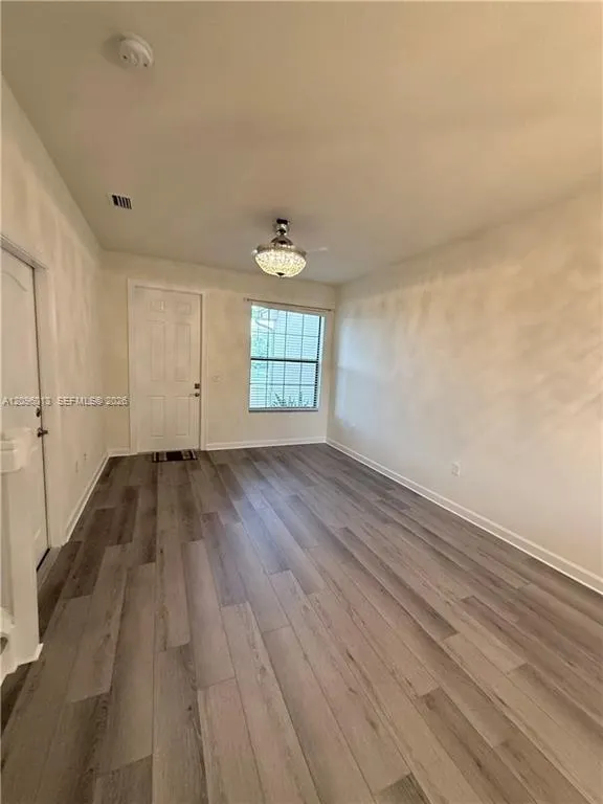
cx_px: 302
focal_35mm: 14
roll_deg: -3.9
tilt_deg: -7.2
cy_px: 402
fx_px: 325
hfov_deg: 85.7
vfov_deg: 102.1
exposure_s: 1/120
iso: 400
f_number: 2.2
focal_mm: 2.22
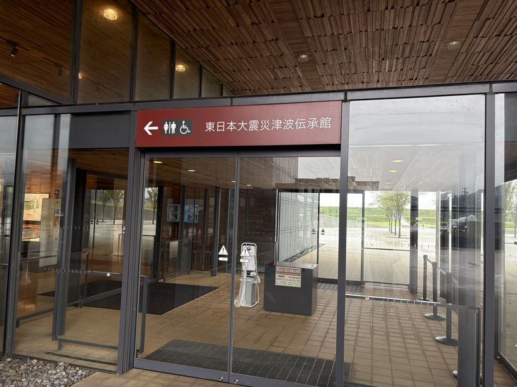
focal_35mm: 26
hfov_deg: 67.3
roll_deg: -0.7
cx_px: 258
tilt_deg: +4.2
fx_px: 388
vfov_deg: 53.1
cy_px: 194
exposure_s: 1/226
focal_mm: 5.96
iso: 125
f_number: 1.6
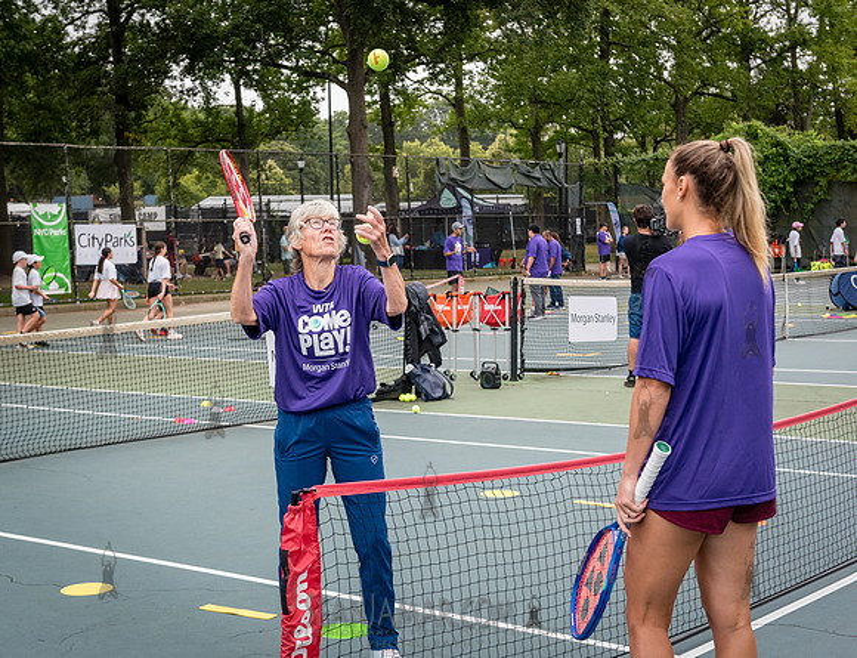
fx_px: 1505
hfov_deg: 31.7
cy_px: 329
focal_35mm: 60
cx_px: 365
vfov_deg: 24.6
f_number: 5
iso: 1000
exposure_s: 1/1250
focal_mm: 55
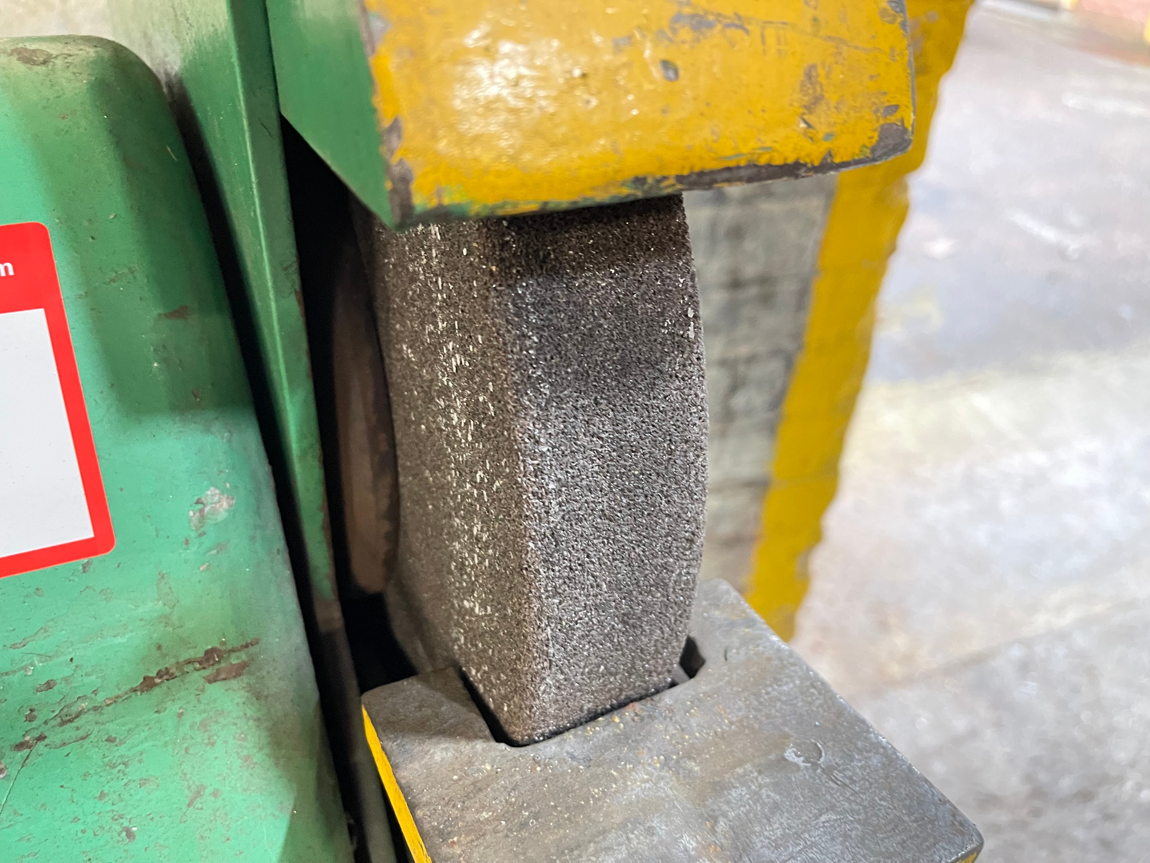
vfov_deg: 53.1
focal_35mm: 26
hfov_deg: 67.3
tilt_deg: -34.8
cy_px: 432
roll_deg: -4.3
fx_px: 864
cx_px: 575
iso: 500
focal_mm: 5.1
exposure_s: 1/33
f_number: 1.6
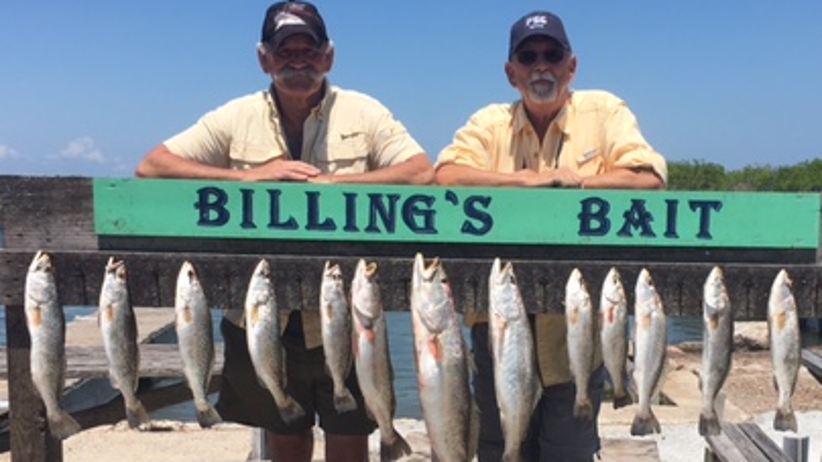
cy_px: 350
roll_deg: +1.1
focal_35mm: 50
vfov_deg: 23.7
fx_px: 1090
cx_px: 505
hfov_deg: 41.1
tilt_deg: -7.1
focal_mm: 4.15
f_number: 2.2
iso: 25
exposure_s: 1/2198
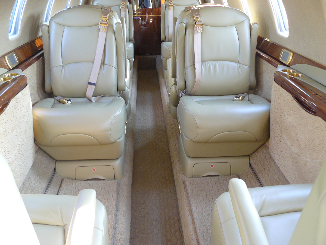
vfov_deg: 39.7
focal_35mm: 36
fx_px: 339
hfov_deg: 51.4
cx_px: 163
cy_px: 122
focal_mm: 6
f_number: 2.8
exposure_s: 1/8
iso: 100
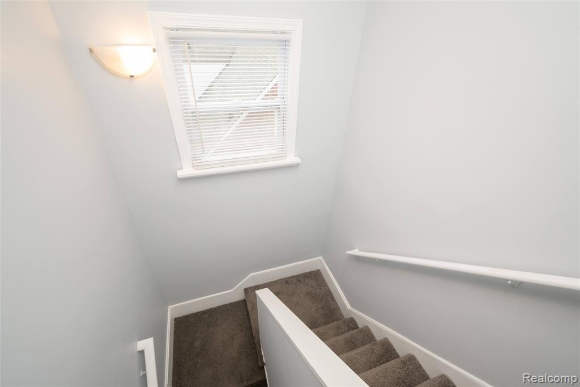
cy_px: 194
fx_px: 242
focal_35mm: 15
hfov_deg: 100.4
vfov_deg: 77.3
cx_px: 290
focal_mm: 10
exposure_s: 1/60
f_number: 4.5
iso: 200
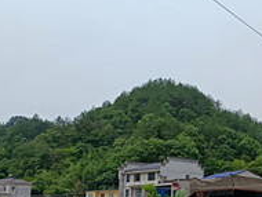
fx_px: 477
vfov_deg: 23.0
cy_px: 162
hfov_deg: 27.8
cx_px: 294
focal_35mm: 63
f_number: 1.75
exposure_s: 1/838
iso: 105
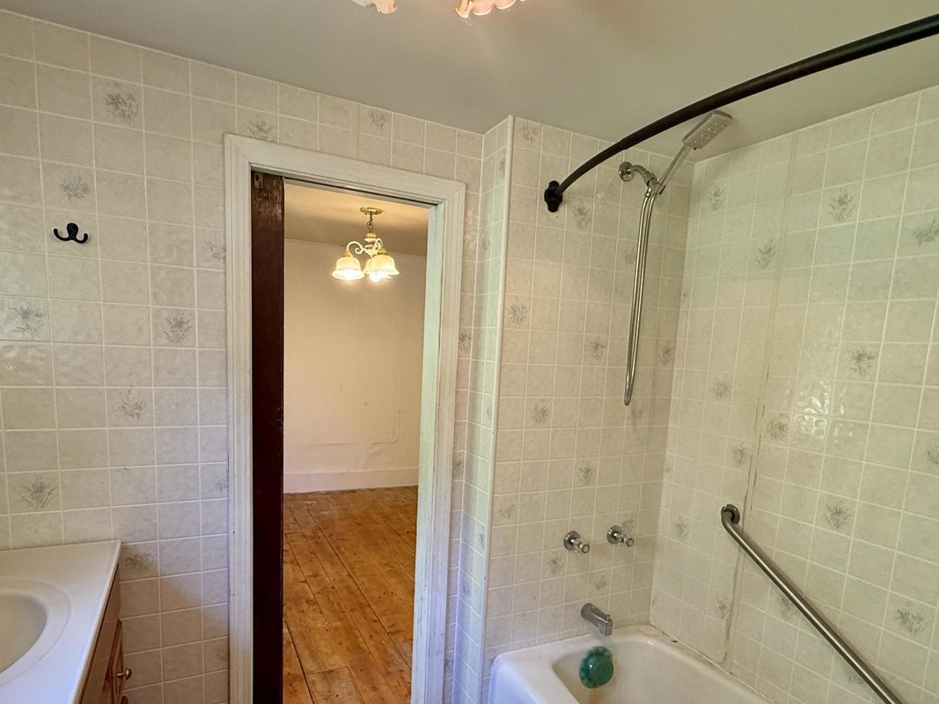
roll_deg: -2.8
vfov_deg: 62.8
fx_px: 570
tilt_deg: -8.5
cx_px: 473
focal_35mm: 21
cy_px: 424
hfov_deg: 79.0
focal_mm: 2.22
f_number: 2.2
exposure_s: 1/60
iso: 200
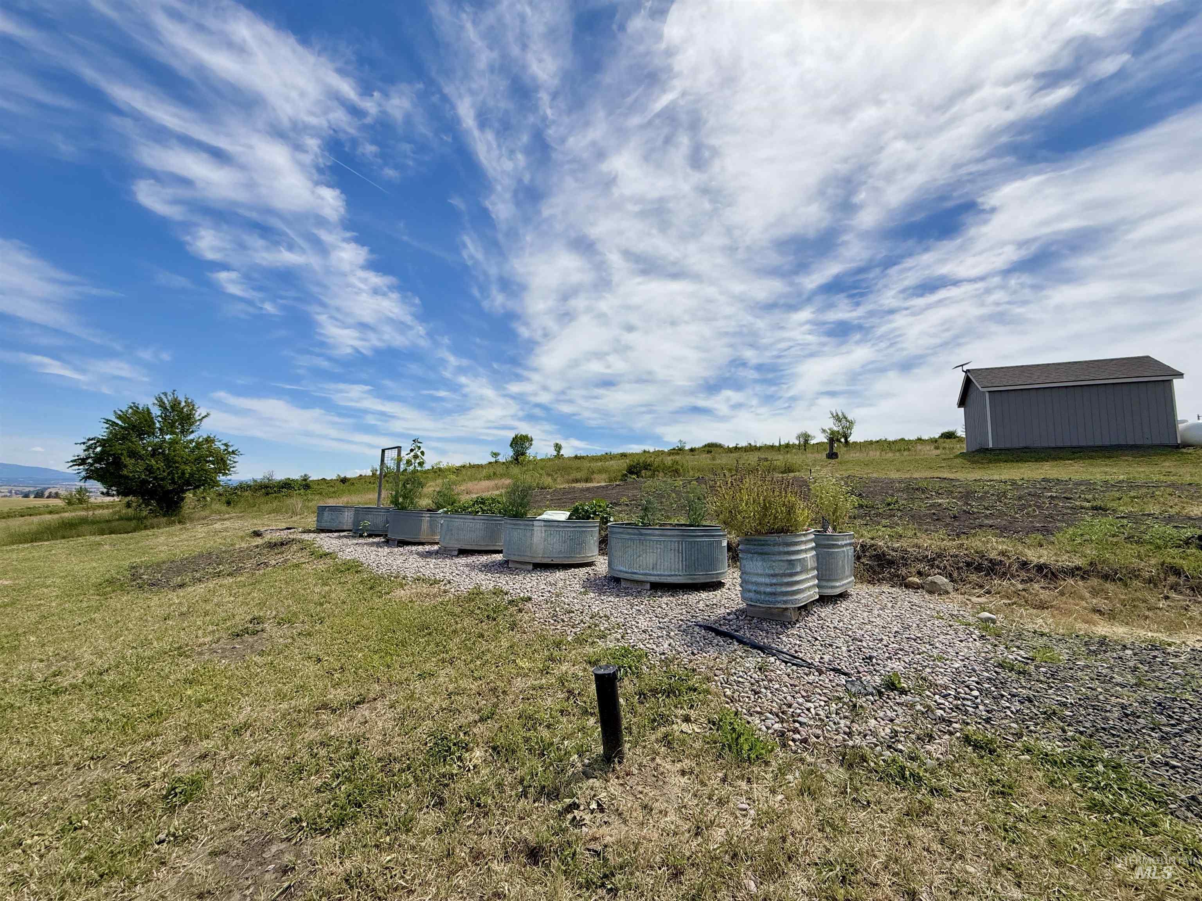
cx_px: 601
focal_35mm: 14
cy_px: 450
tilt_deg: +6.3
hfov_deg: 102.1
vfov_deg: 85.7
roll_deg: -2.9
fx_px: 486
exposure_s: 1/3891
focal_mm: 2.22
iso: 50
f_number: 2.2
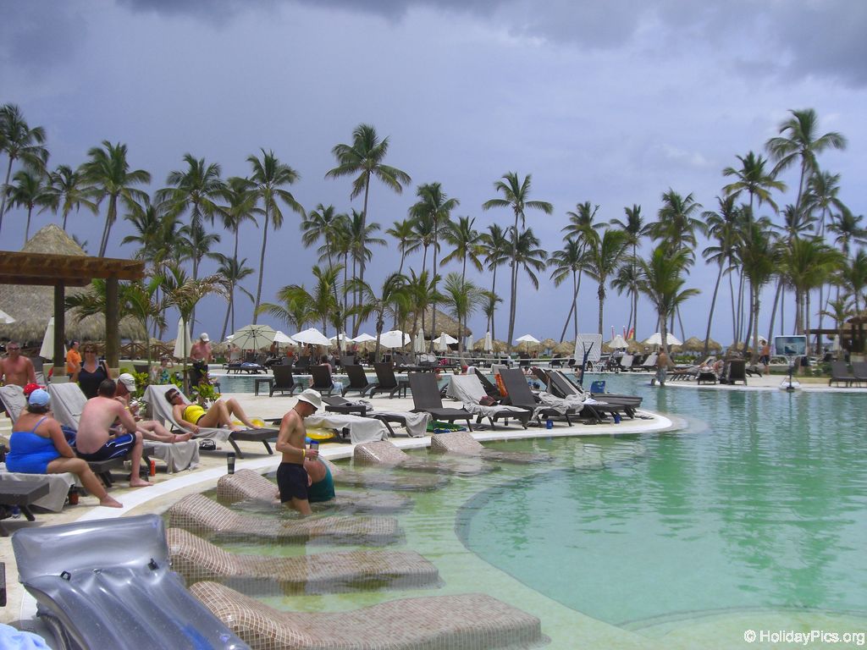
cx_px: 434
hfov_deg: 49.0
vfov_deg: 37.7
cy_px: 325
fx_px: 952
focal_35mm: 38
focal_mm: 6.2
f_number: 8
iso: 64
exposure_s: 1/200
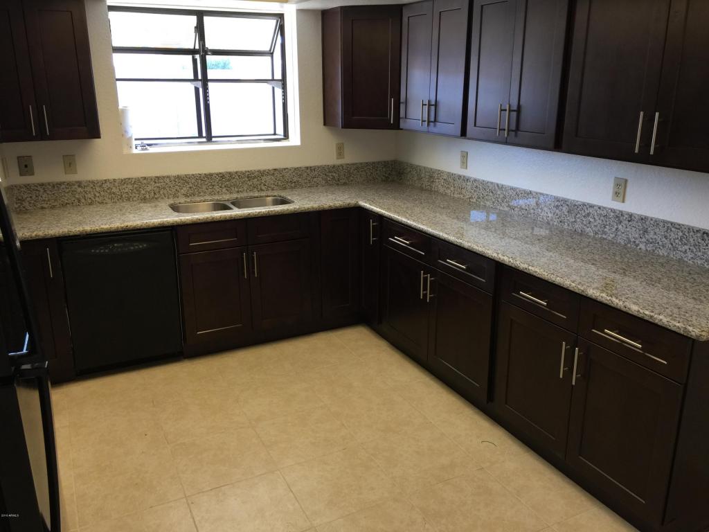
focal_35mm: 29
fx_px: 594
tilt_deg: -17.4
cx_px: 354
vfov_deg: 48.2
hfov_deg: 61.7
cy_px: 266
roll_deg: -0.5
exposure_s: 1/30
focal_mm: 4.15
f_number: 2.2
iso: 32
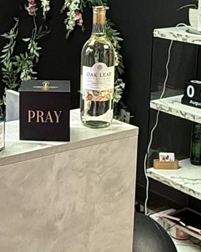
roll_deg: -0.6
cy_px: 72
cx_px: 3
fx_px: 625
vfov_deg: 22.6
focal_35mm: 84
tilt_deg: -11.3
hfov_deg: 17.9
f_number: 2.2
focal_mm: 2.22
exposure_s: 1/60
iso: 200
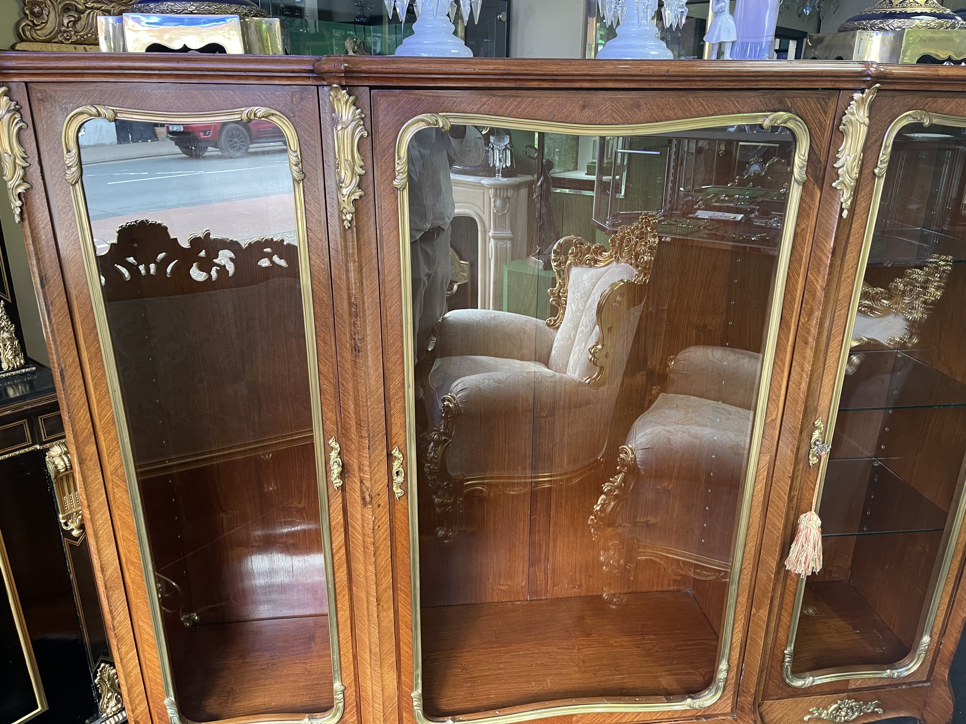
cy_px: 362
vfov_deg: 53.1
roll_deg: -0.2
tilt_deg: -20.7
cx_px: 483
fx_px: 726
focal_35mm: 26
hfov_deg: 67.3
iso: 160
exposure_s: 1/50
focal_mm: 5.1
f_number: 1.6
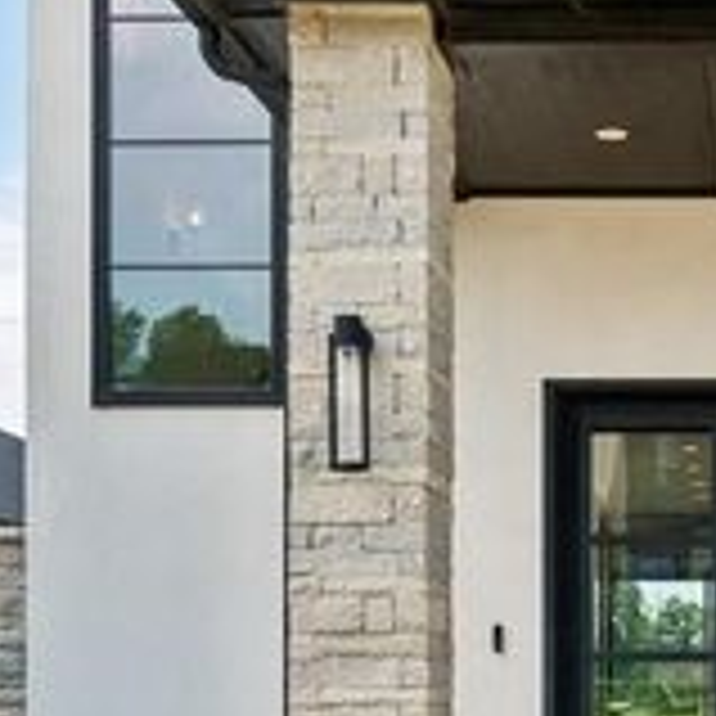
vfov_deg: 24.6
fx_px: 1599
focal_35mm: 68
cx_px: 748
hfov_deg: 23.9
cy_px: 615
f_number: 9
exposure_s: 1/200
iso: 100
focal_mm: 17
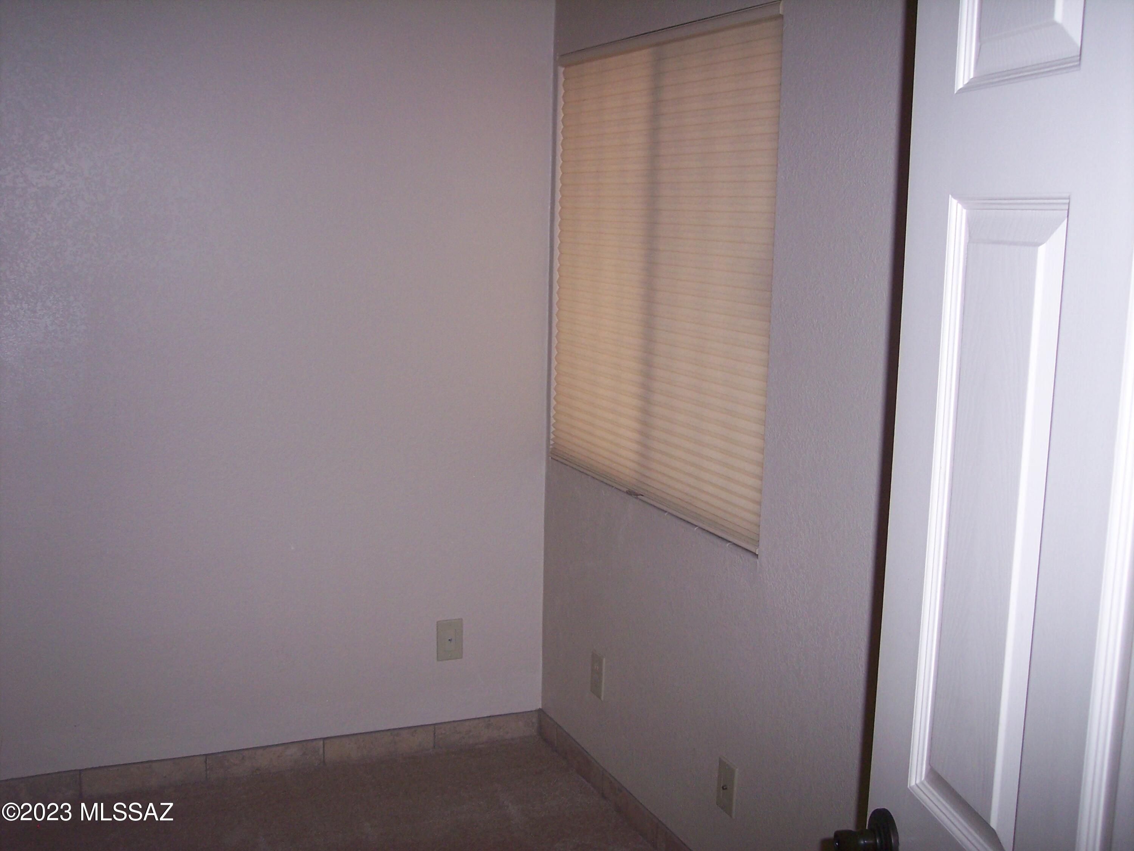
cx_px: 567
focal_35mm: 39
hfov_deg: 47.9
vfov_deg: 36.8
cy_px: 426
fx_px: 1278
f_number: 2.8
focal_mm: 8
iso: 140
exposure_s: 1/60
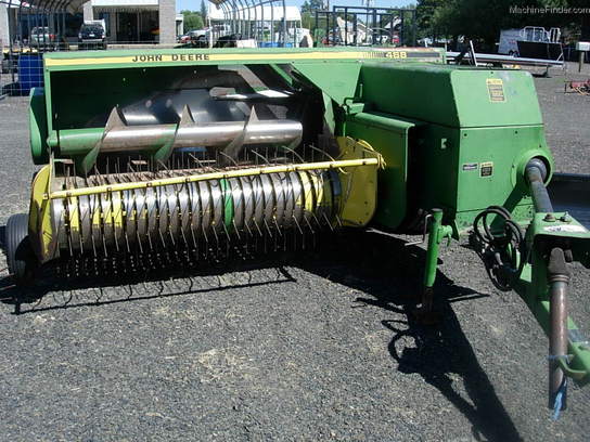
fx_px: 648
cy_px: 221
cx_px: 295
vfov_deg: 37.7
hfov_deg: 49.0
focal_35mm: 38
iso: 64
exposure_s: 1/527
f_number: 4.8
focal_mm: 7.8
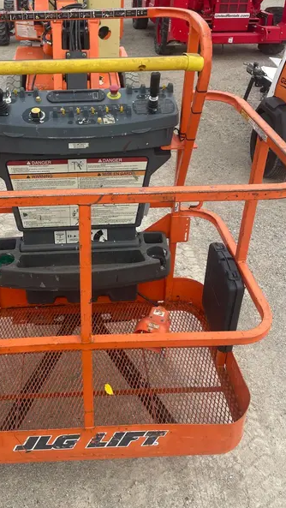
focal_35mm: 35
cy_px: 198
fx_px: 471
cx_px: 80
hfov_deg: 33.2
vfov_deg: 56.1
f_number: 1.6
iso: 32
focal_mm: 4.2
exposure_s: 1/868
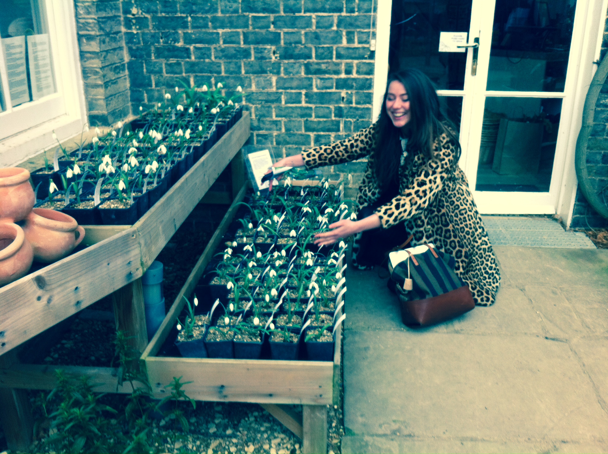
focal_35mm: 35
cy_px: 227
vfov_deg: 40.6
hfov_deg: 52.7
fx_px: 614
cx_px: 304
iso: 100
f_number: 2.8
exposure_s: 1/40
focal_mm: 3.85
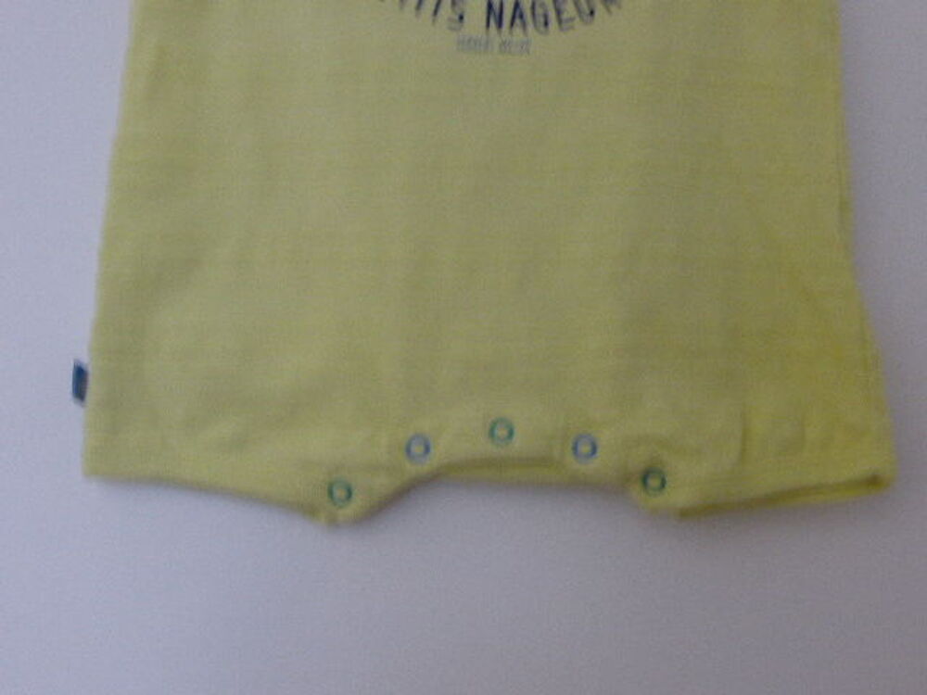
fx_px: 1071
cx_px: 464
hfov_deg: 46.8
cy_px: 348
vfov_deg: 36.0
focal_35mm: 40
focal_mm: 6.9
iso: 400
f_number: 3.9
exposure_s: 1/4
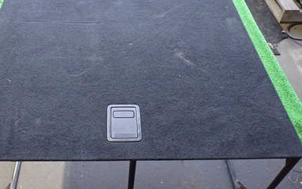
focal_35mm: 36
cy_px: 63
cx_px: 120
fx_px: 296
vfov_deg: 35.0
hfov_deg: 53.6
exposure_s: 1/30
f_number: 2
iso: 640
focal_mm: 4.5
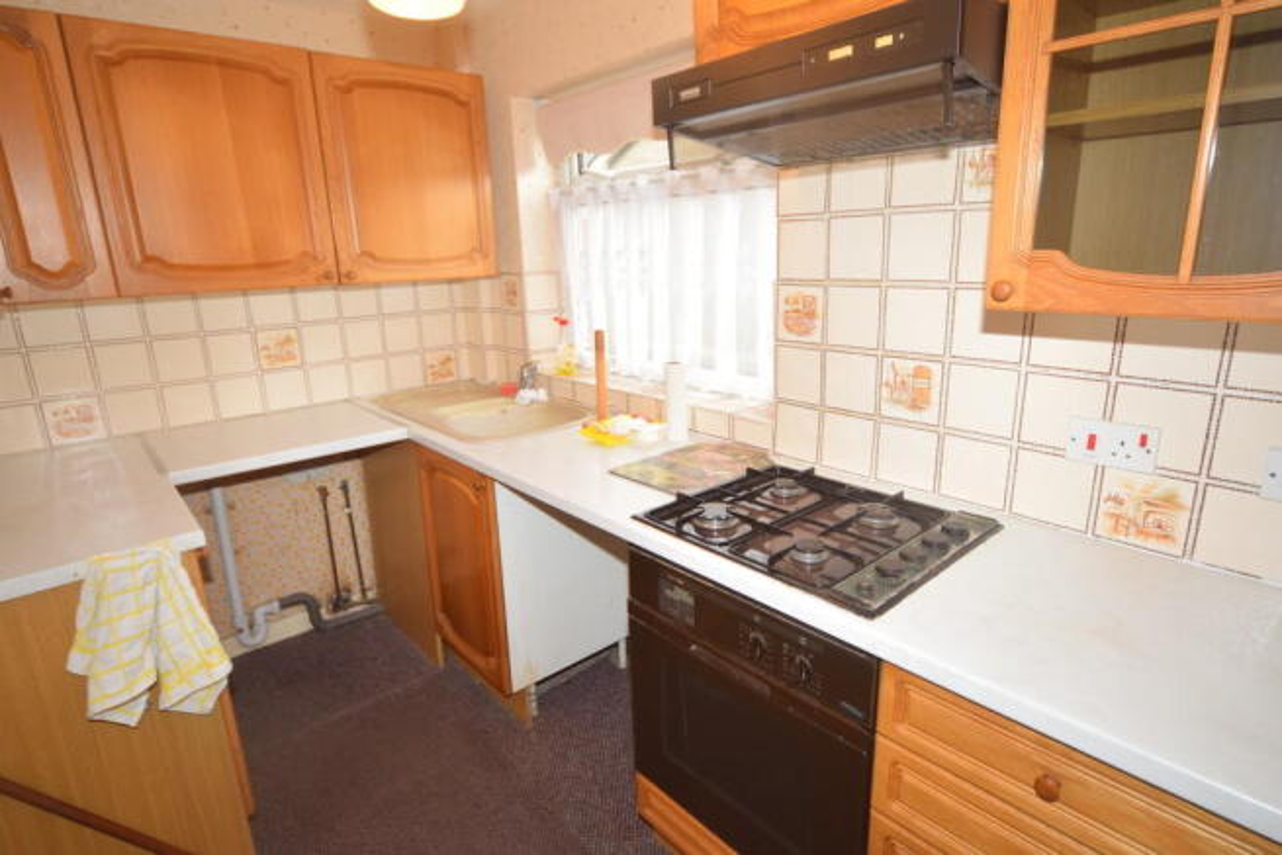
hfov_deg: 90.0
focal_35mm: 18
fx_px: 641
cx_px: 641
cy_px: 428
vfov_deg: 67.4
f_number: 5
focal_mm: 12
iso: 800
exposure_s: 1/100
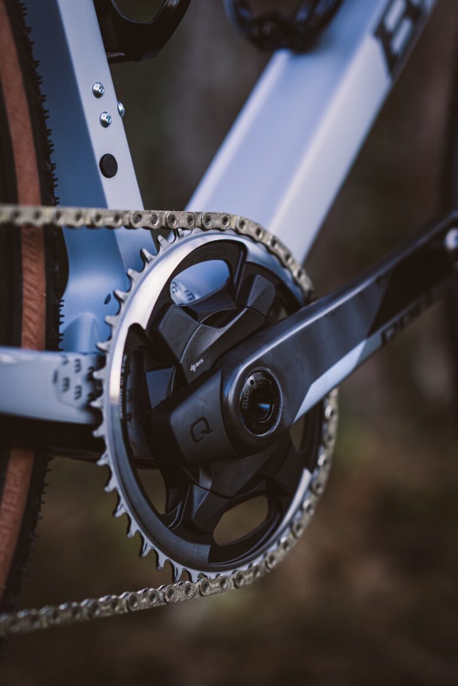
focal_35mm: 85
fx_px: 1622
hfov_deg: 16.1
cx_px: 229
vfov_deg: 23.9
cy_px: 343
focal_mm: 85
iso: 200
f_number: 2
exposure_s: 1/250
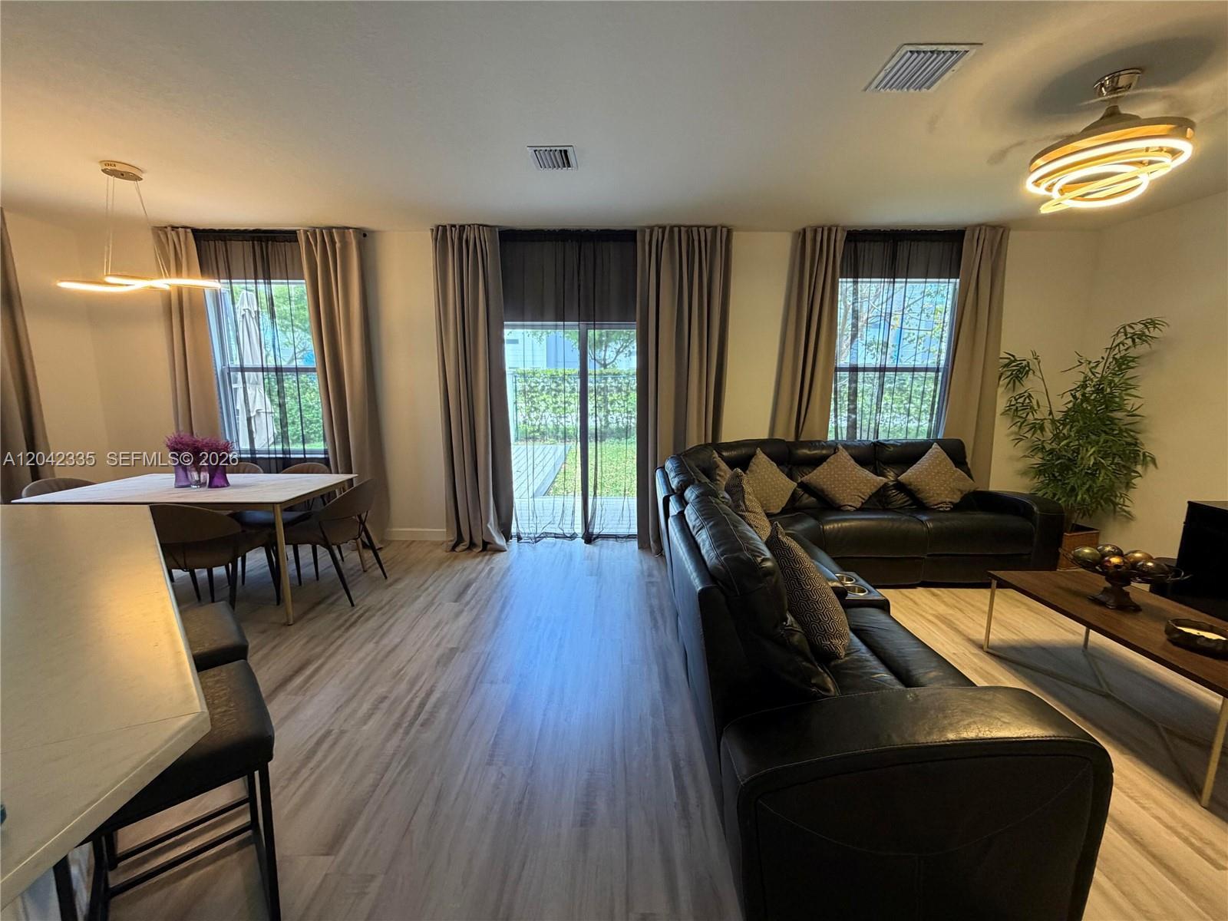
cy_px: 460
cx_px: 614
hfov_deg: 102.1
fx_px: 497
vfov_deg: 85.7
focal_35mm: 14
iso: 320
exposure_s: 1/62
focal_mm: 2.22
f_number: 2.2
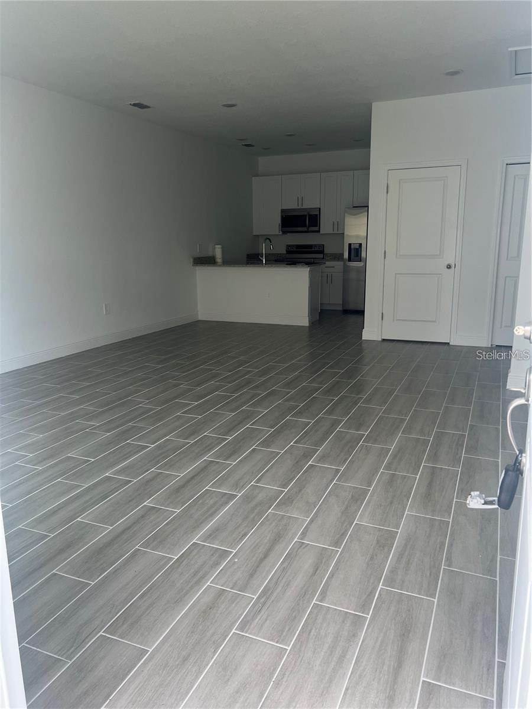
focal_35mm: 26
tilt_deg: -11.5
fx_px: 533
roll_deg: +0.1
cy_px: 354
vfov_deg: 67.3
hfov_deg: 53.1
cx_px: 266
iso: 32
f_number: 1.5
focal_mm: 5.7
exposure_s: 1/134
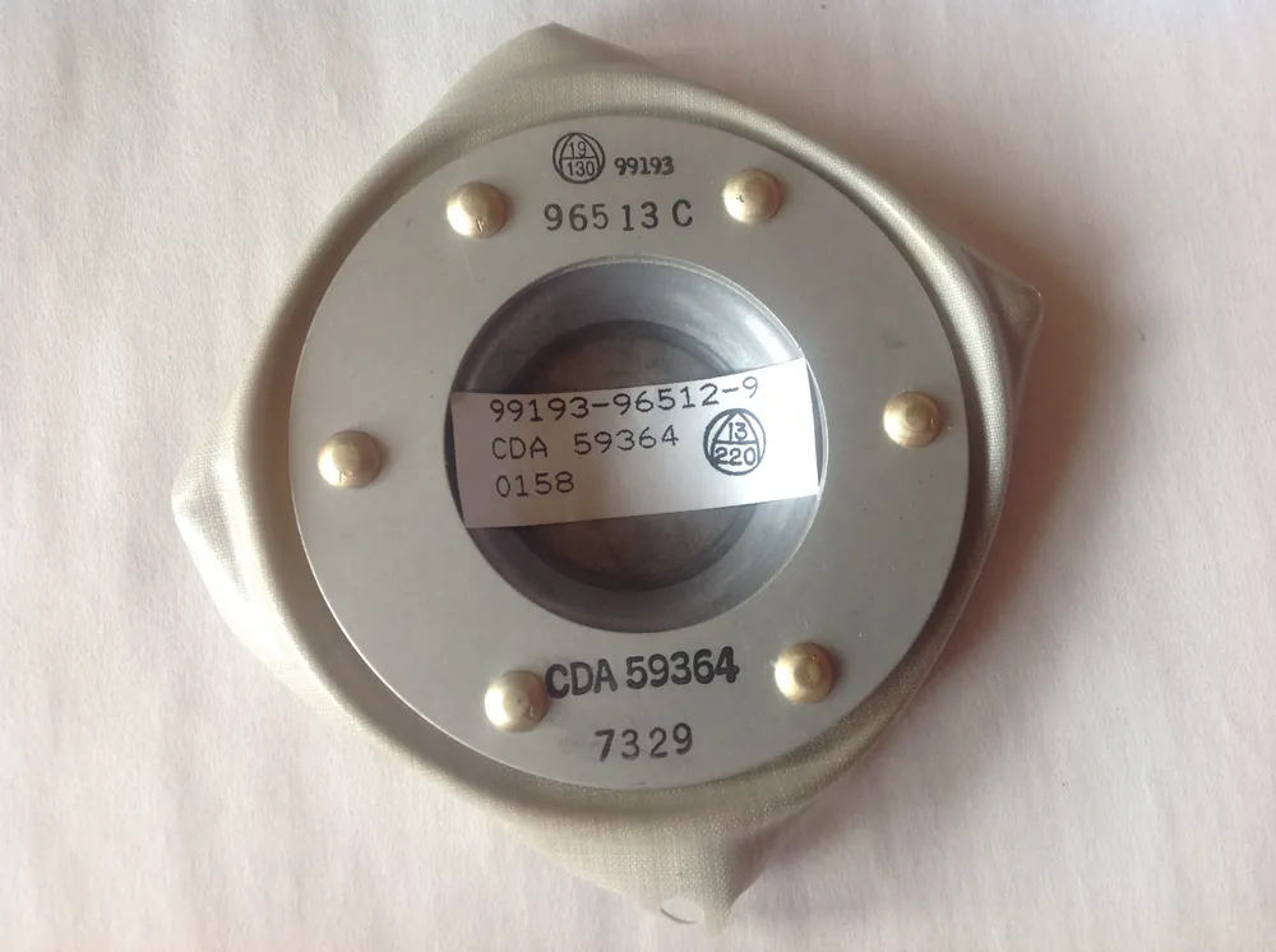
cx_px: 638
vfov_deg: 40.6
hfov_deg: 52.7
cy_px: 476
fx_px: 1288
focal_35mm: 35
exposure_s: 1/15
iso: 50
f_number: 2.4
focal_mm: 4.28
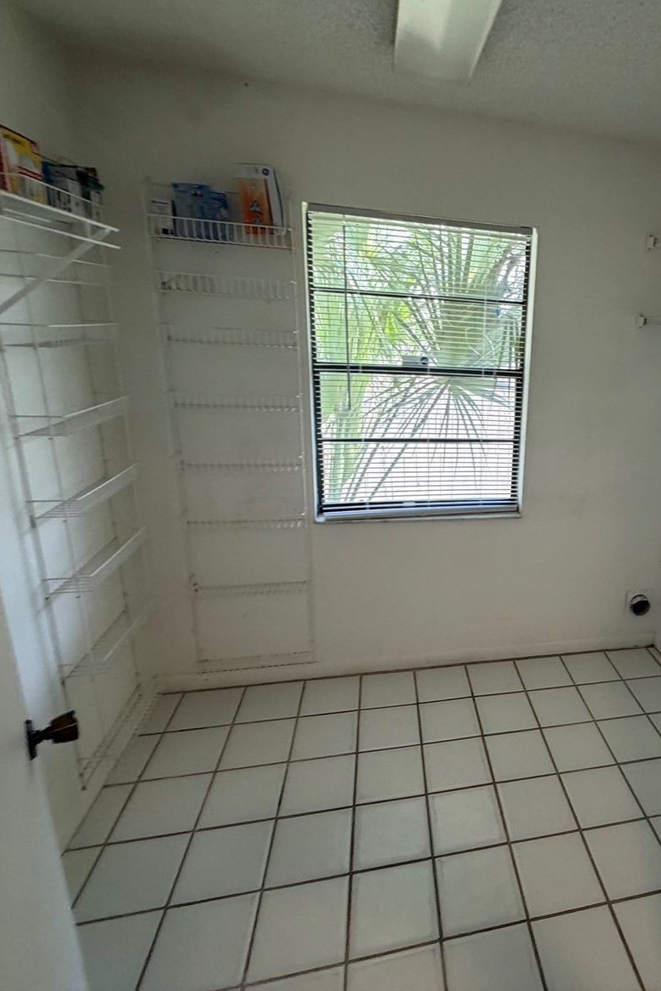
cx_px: 528
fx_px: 551
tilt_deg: -18.7
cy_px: 482
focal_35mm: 20
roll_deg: -0.8
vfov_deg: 84.0
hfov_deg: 57.4
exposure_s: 1/60
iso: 200
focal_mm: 2.22
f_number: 2.2
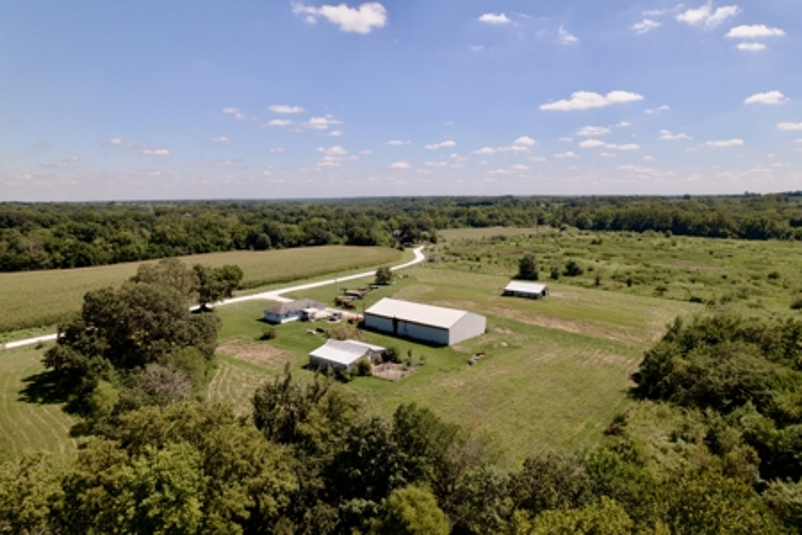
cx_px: 401
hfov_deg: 78.6
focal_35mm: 22
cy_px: 268
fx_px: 490
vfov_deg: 57.2
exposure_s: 1/120
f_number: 2.8
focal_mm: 8.38
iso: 100
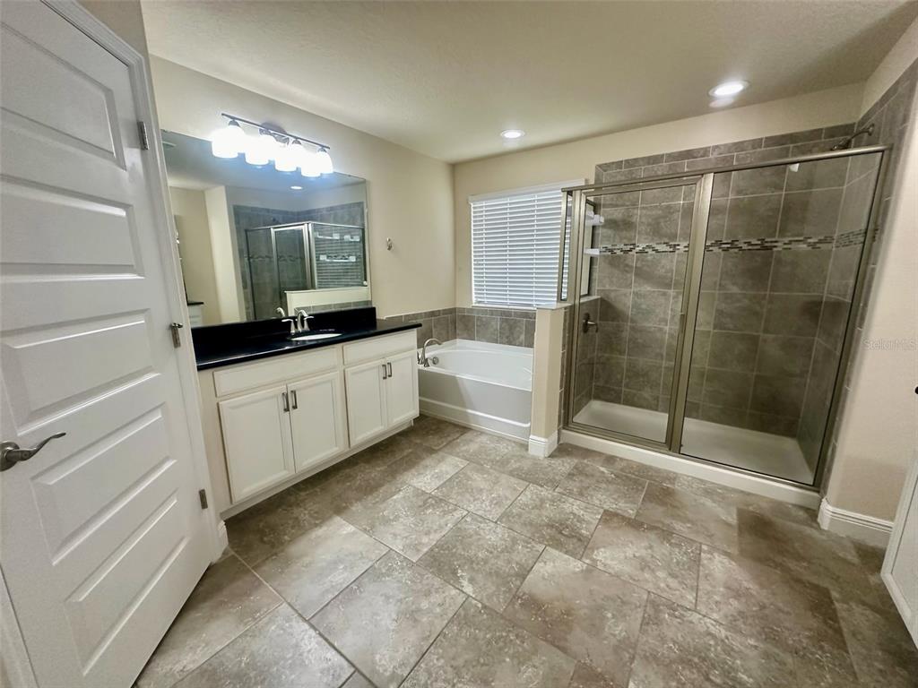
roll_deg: +0.5
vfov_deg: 85.7
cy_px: 344
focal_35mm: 14
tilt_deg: -11.5
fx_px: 371
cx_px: 459
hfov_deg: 102.1
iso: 250
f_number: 2.2
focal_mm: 2.22
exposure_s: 1/120
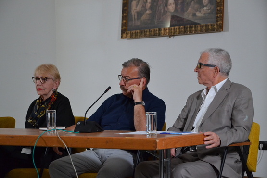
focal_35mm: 112
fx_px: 834
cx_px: 134
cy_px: 89
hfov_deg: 18.2
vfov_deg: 12.2
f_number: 5.3
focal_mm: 75
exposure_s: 1/60
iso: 2200
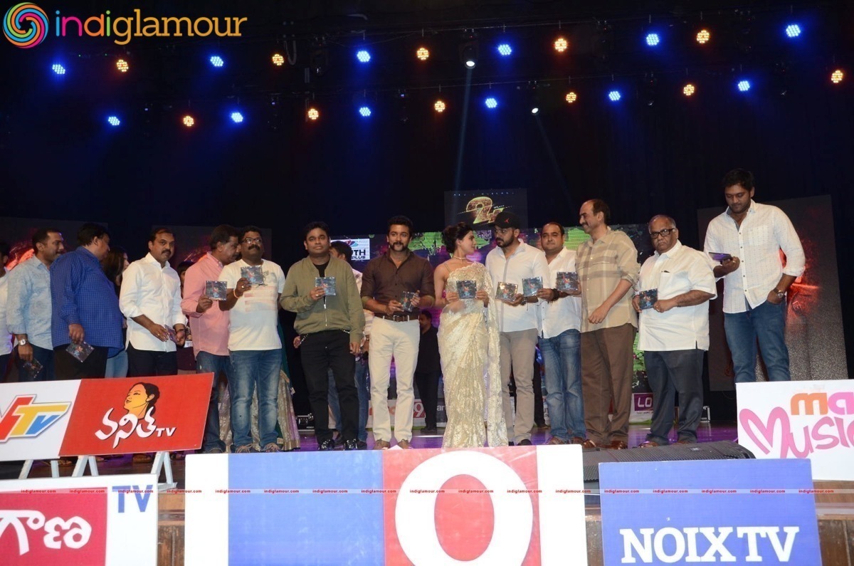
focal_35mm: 36
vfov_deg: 36.7
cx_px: 427
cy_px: 283
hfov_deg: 53.2
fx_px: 852
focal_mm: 24
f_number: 5.6
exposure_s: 1/125
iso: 1000
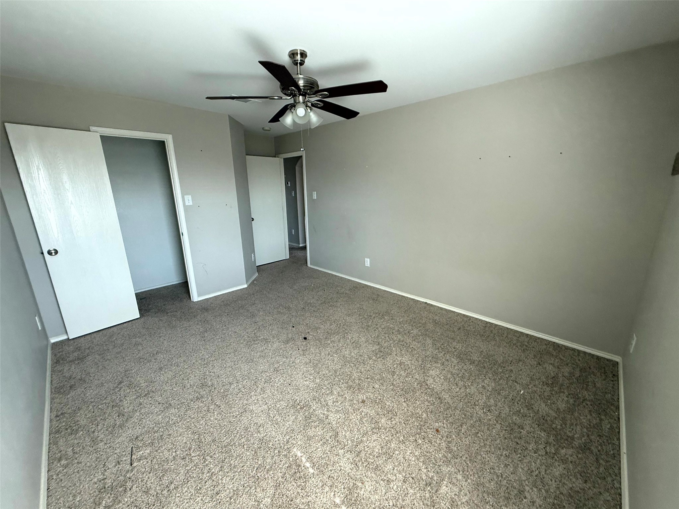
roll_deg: +1.4
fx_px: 275
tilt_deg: -11.0
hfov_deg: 102.1
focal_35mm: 14
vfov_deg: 85.7
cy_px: 254
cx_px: 340
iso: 320
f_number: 2.2
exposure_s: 1/99
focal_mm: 2.22
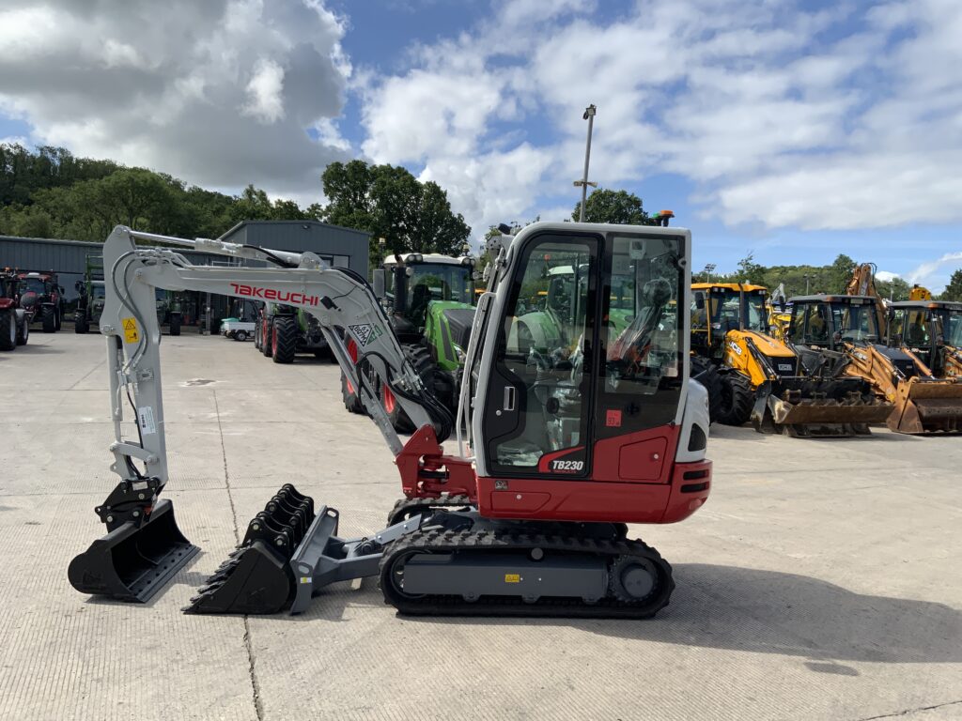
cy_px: 360
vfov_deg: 48.2
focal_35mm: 29
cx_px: 481
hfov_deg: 61.7
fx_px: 806
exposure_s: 1/2058
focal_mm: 3
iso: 16
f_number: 1.8
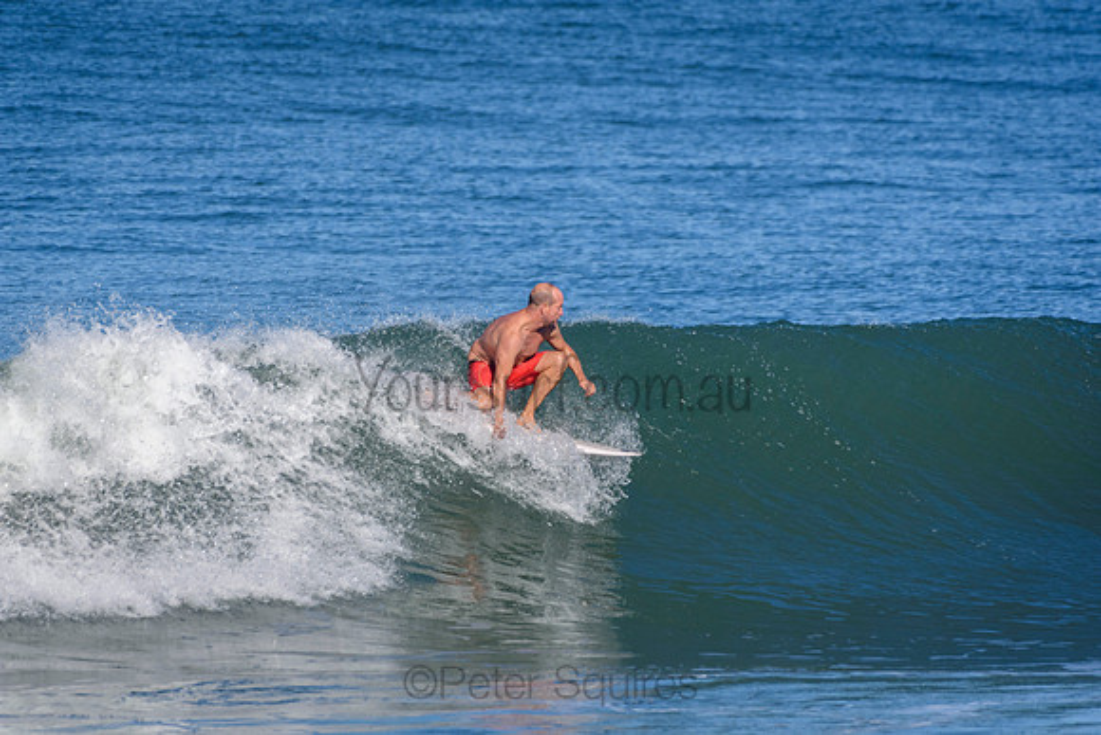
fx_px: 22942
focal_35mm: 750
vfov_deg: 1.8
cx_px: 550
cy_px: 368
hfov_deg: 2.7
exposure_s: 1/2000
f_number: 5.6
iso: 320
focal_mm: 500
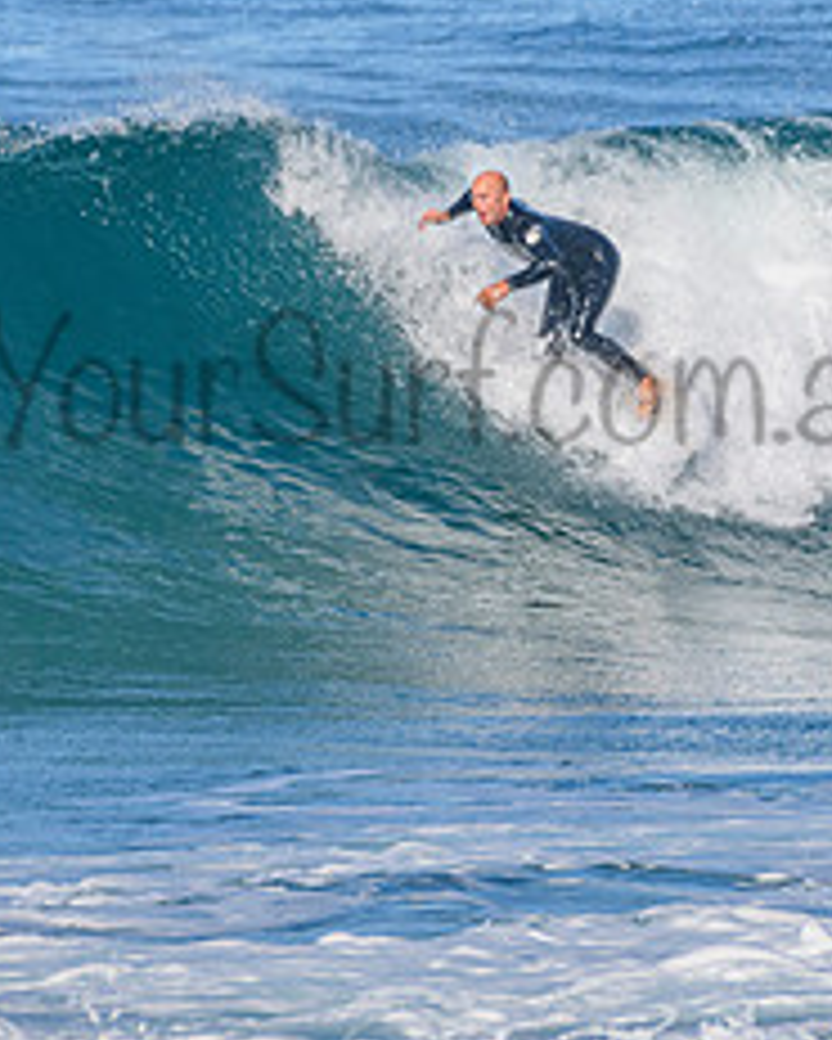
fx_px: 54322
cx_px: 450
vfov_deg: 1.1
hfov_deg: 0.9
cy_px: 340
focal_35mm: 1766
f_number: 5.6
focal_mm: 500
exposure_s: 1/2000
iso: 320
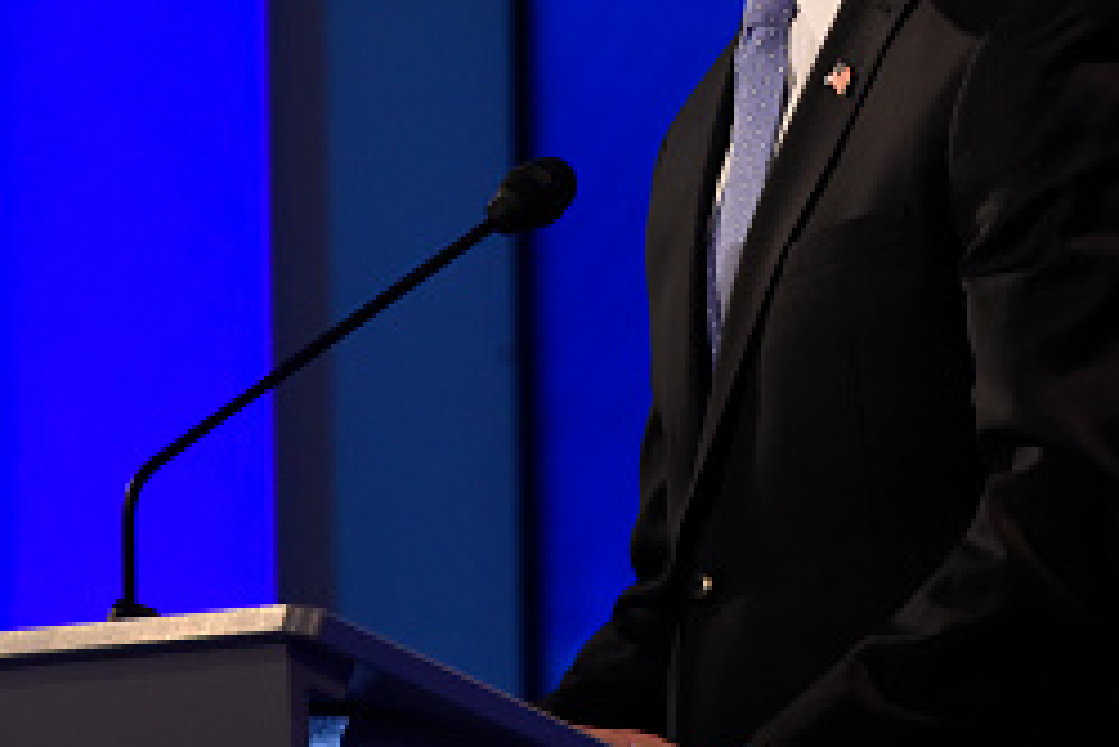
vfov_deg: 1.3
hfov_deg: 1.9
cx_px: 765
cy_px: 4
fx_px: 33277
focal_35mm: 1070
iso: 3200
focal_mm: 450
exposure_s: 1/80
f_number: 8
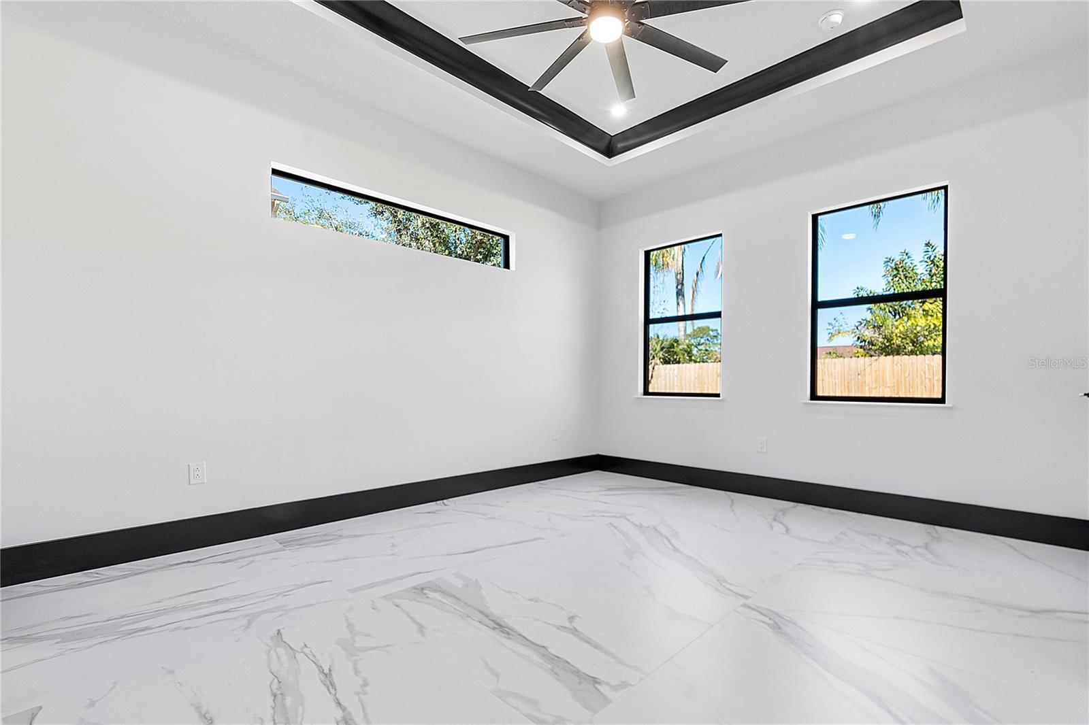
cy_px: 362
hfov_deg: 100.4
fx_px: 454
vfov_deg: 77.3
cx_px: 544
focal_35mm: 15
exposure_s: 1/6
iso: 160
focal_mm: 10
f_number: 11
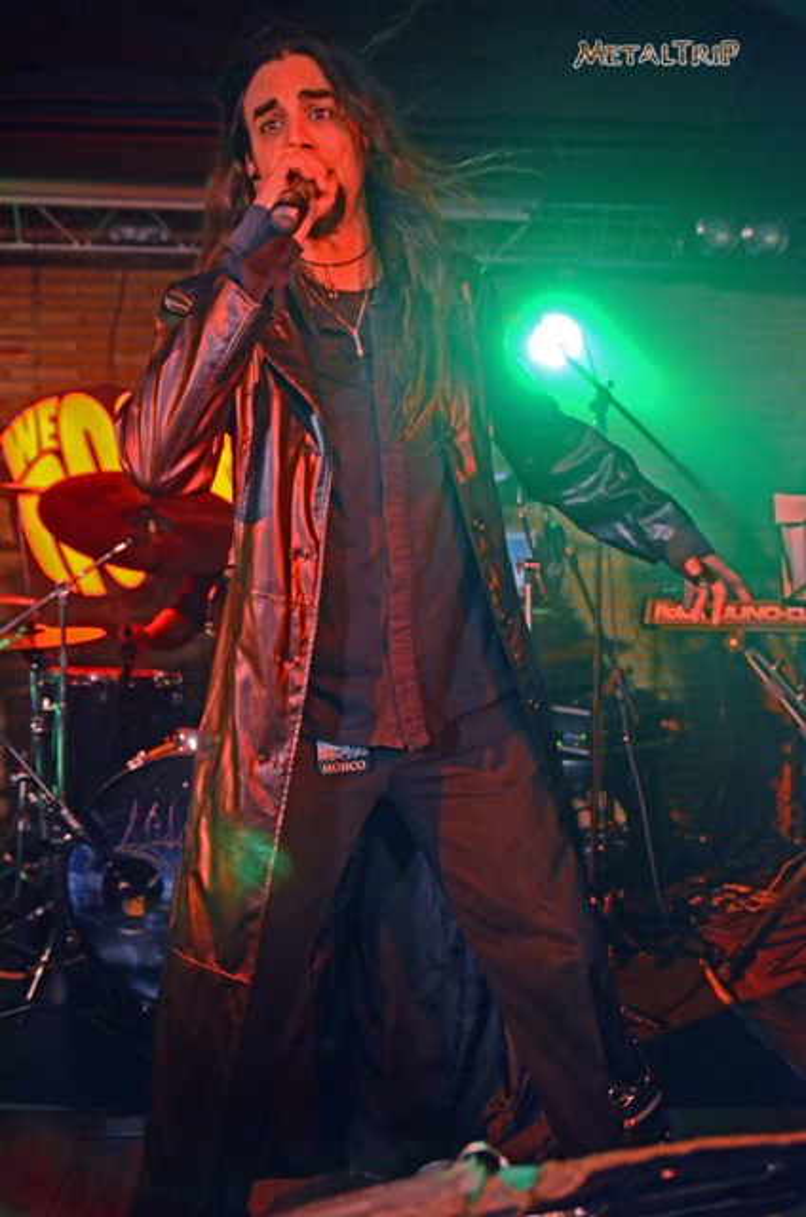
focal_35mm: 39
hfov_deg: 34.1
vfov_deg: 49.6
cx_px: 403
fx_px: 1315
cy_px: 608
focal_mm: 26
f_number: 2.8
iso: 3600
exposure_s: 1/100
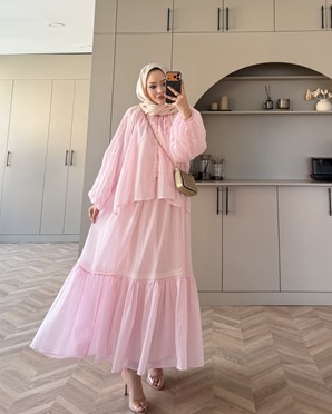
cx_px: 168
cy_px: 203
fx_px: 319
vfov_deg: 66.0
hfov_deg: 55.0
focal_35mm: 26
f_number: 1.78
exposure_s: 1/121
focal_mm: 6.76
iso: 125
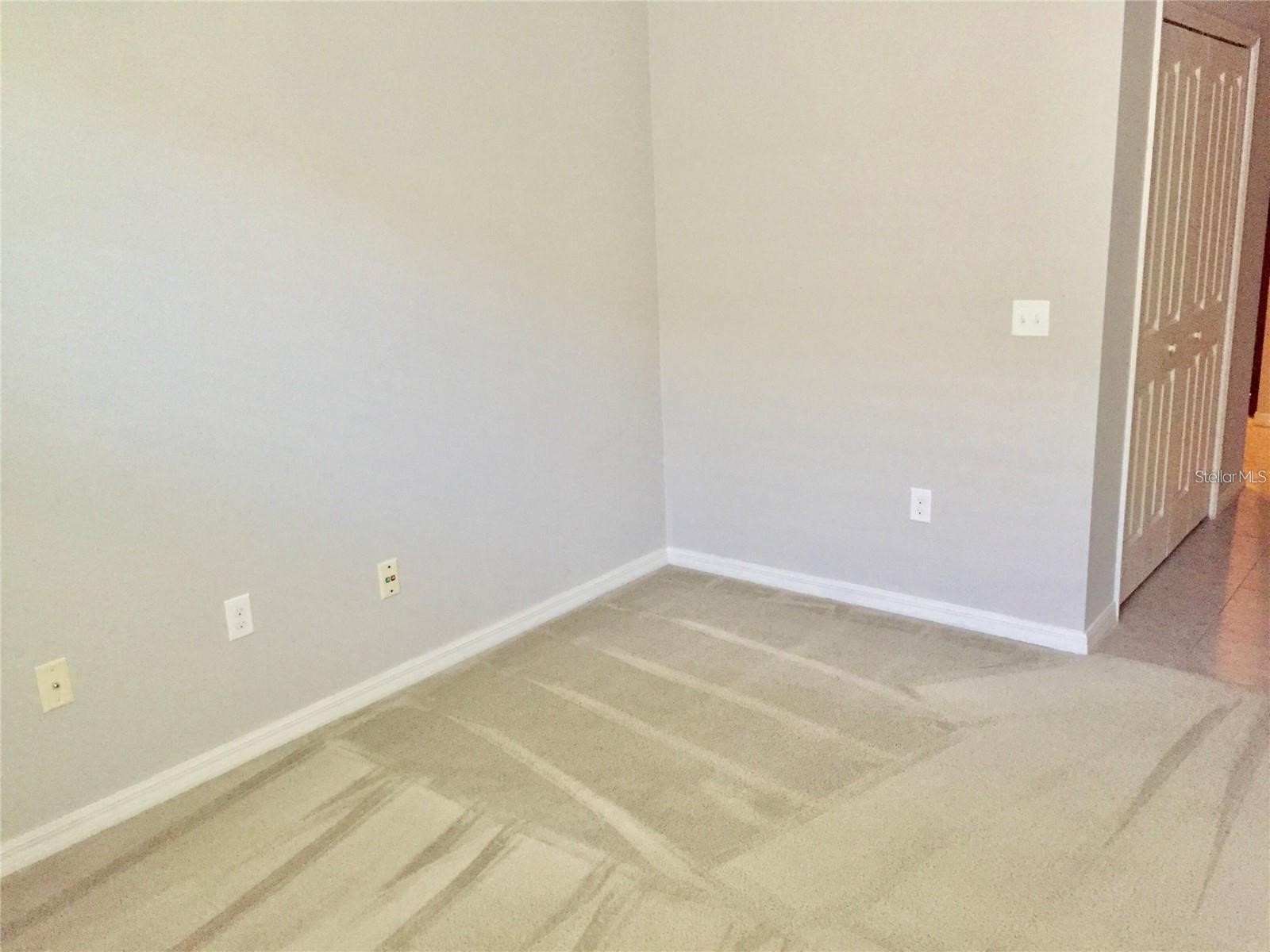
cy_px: 476
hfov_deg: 61.7
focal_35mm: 29
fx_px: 1064
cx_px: 635
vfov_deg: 48.2
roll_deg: +1.4
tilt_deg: -13.0
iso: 250
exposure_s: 1/30
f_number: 2.2
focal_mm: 4.15
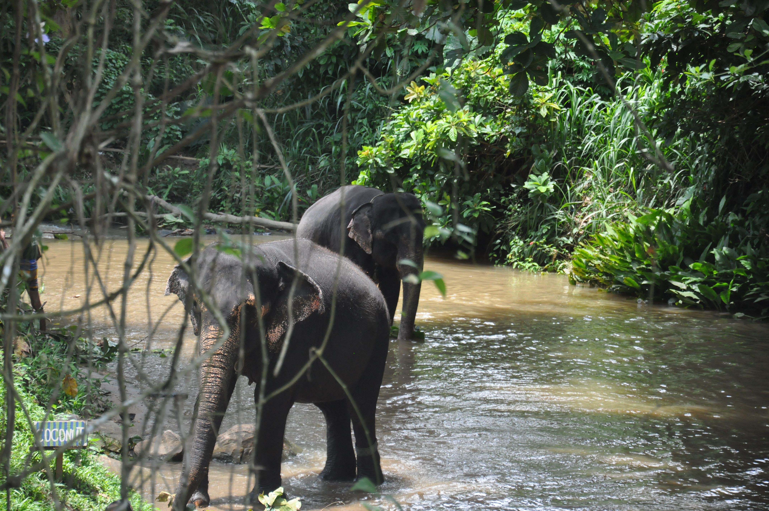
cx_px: 384
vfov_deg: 8.7
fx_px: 3360
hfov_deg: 13.1
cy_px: 256
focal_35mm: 158
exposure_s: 1/500
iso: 1100
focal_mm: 105
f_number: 5.6
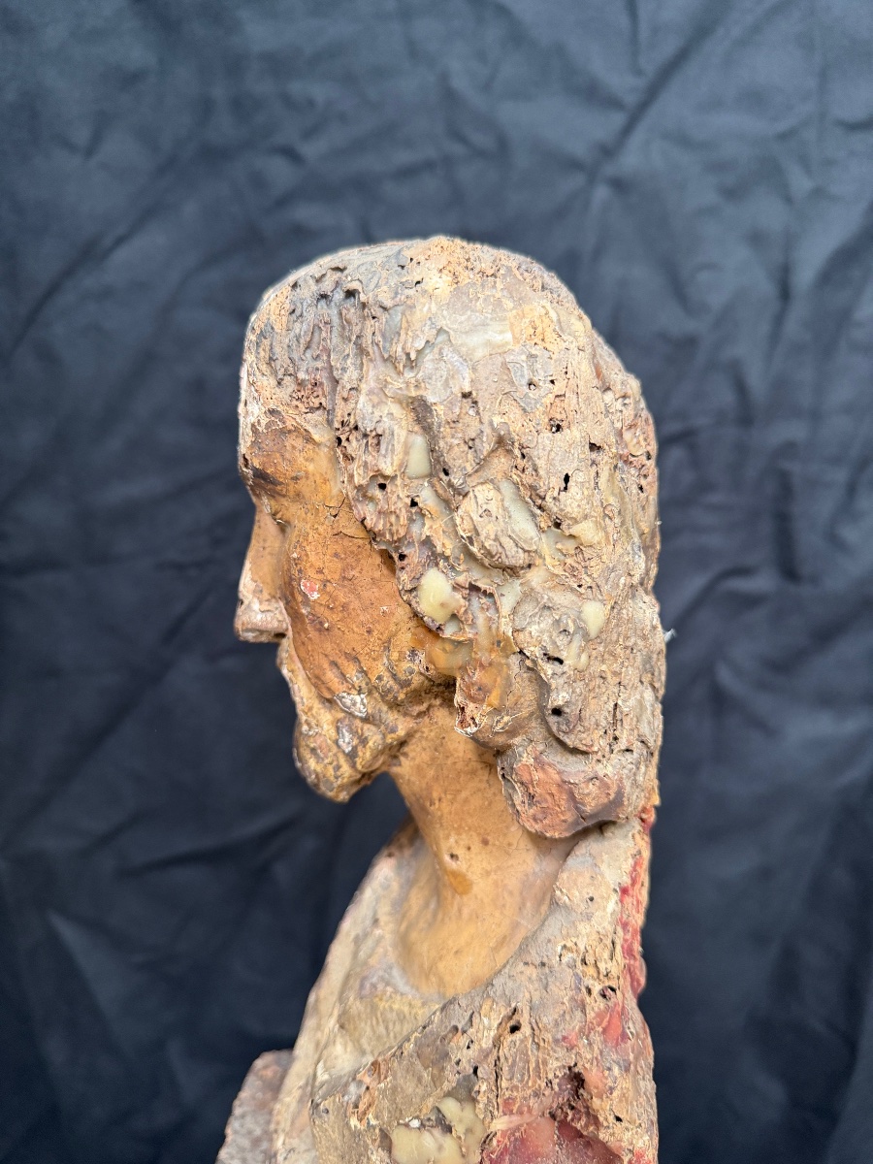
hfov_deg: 56.8
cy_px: 582
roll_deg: -0.9
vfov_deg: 71.6
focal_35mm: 24
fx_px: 807
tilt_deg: -11.7
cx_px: 436
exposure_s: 1/89
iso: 200
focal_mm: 6.76
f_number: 1.78
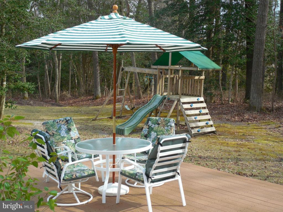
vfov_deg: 27.0
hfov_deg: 35.5
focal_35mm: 54
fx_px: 441
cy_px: 106
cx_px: 142
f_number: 4.2
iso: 125
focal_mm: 9.8
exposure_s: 1/320
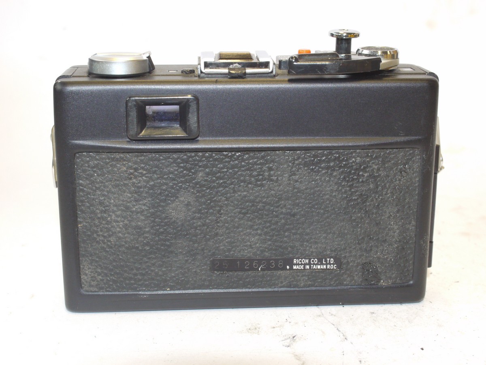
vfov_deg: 24.4
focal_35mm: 60
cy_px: 182
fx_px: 842
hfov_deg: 32.2
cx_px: 243
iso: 800
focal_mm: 30
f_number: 9
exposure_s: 1/30
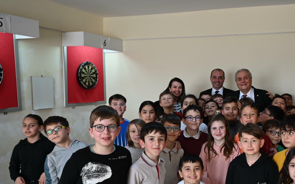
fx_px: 306
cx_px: 197
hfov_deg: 50.6
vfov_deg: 33.3
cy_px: 122
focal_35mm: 38
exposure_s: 1/125
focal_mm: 24
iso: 640
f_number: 4
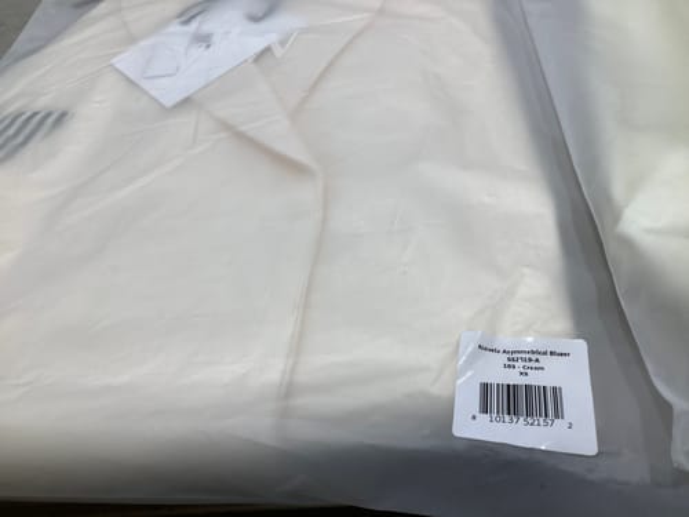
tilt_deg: -47.2
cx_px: 344
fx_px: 617
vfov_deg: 45.4
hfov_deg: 58.4
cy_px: 258
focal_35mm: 31
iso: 25
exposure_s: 1/100
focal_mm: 3.3
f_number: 2.4
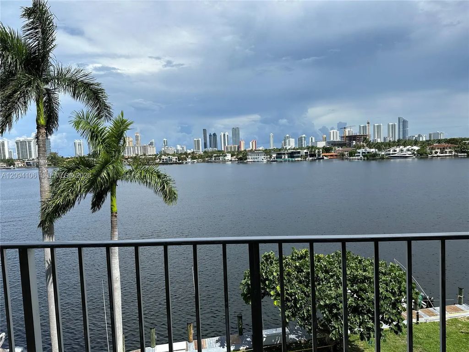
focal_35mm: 24
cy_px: 176
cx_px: 234
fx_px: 325
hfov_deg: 71.6
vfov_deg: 56.8
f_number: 1.78
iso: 80
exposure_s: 1/6623
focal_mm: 6.86
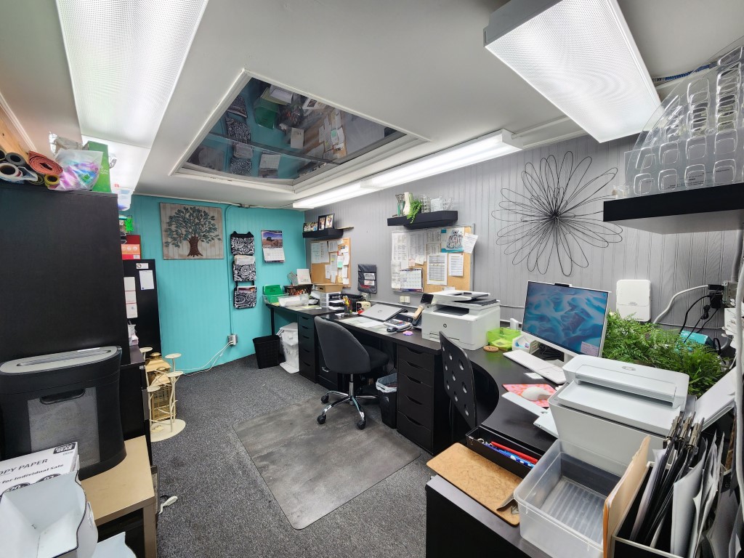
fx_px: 279
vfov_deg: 89.9
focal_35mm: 13
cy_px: 279
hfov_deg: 106.2
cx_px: 372
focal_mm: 2.2
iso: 125
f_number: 2.2
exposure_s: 1/60
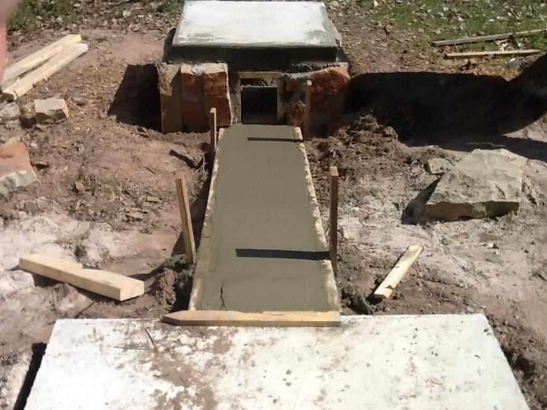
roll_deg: -1.5
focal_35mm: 44
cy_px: 205
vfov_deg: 32.9
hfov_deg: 42.9
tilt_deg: -31.7
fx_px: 695
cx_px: 274
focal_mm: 2.03
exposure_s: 1/1486
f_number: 2.4
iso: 40
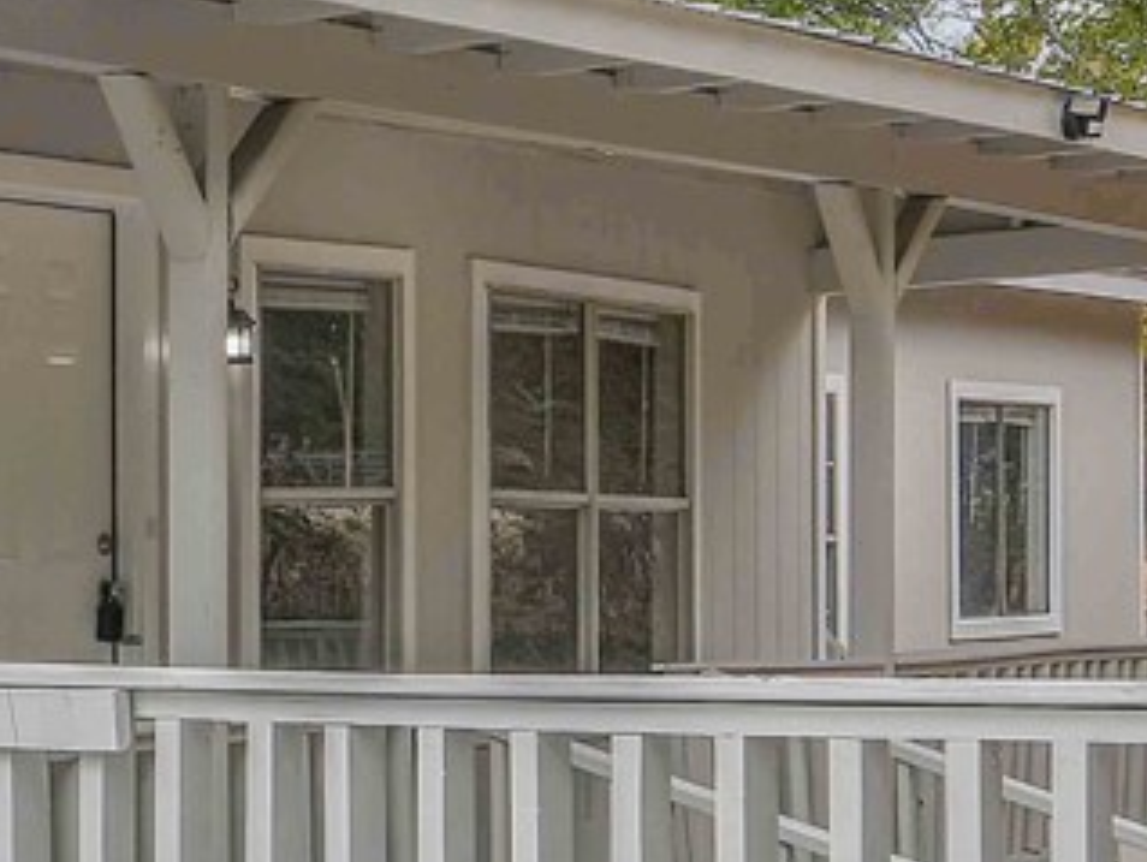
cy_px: 646
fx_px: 3482
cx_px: -646
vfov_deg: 14.1
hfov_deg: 16.7
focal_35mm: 105
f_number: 8
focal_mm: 16
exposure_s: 1/80
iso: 100
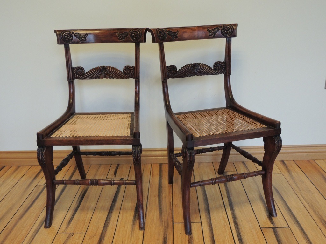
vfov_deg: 40.7
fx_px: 330
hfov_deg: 52.6
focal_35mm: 35
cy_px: 122
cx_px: 163
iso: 360
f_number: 3.3
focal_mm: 6.2
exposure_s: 1/50
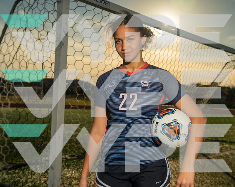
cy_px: 94
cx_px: 118
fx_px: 329
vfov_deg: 31.9
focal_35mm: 47
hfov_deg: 39.3
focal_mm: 42
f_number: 4.5
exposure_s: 1/250
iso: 200
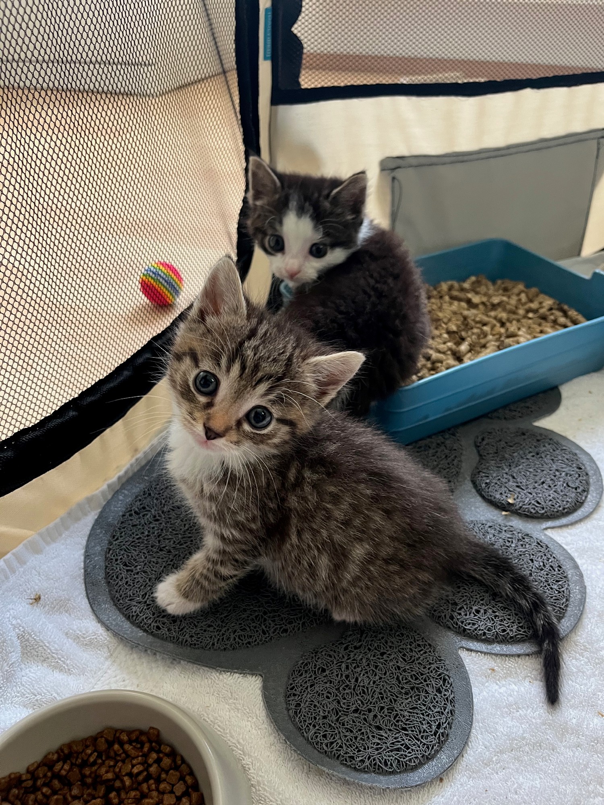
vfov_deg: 67.3
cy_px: 402
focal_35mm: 26
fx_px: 605
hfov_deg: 53.1
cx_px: 302
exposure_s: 1/60
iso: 320
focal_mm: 5.1
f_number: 1.6
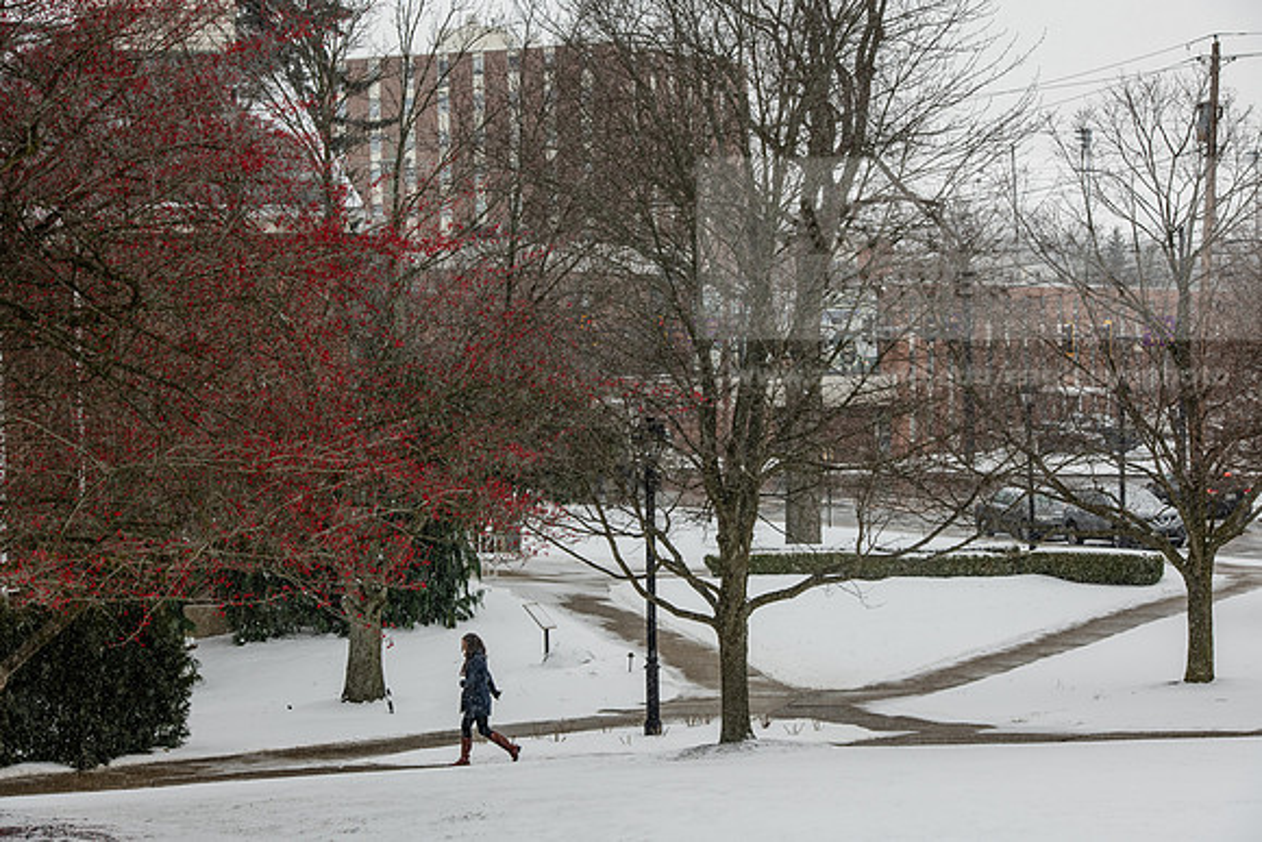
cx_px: 631
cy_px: 421
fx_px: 3436
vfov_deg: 14.0
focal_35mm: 98
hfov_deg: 20.8
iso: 400
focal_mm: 98
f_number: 7.1
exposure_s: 1/200
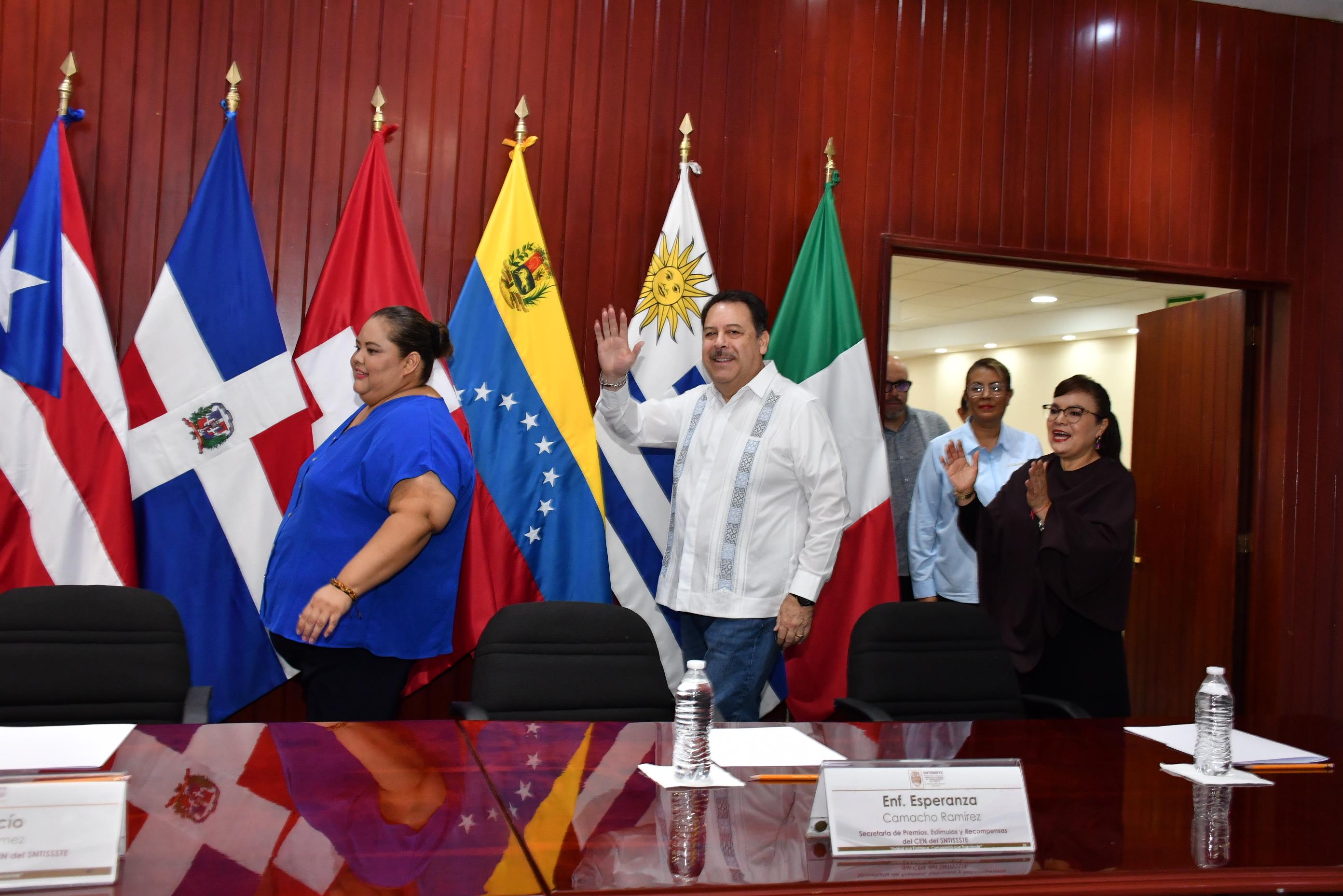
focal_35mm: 34
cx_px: 672
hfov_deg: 55.8
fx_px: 1268
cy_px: 448
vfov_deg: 38.9
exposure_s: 1/100
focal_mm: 23
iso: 1250
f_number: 5.6
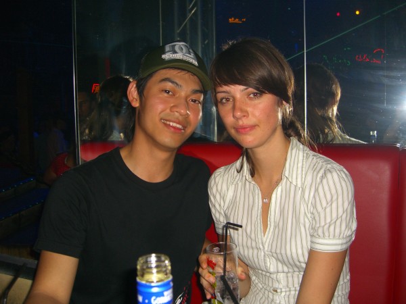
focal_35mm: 38
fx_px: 446
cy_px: 152
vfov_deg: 37.7
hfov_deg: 49.0
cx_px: 203
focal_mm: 7.9
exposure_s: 1/60
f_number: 2.8
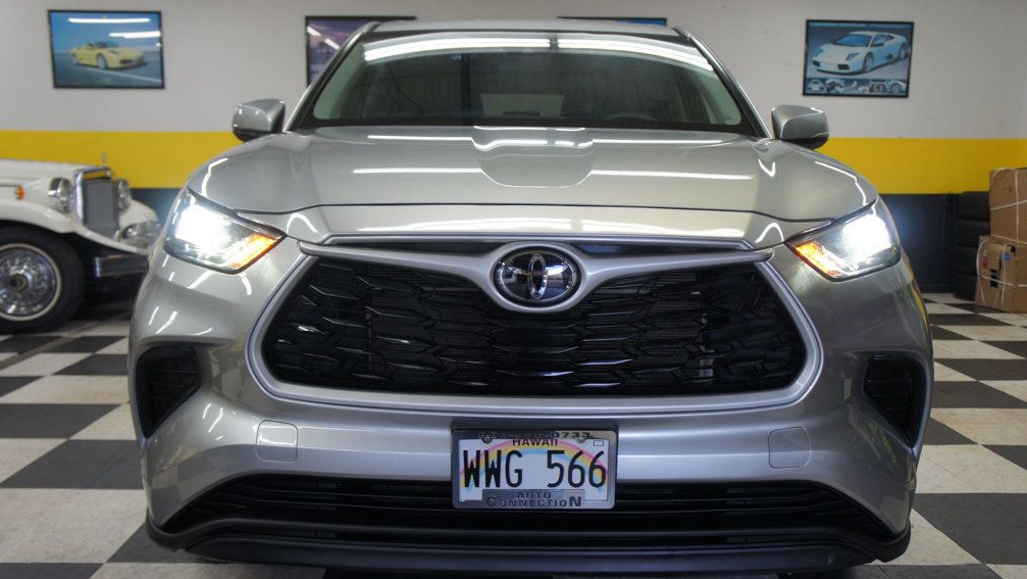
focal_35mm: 34
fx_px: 913
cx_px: 520
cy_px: 332
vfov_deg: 35.1
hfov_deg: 58.7
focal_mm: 21
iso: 200
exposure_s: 1/40
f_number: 4
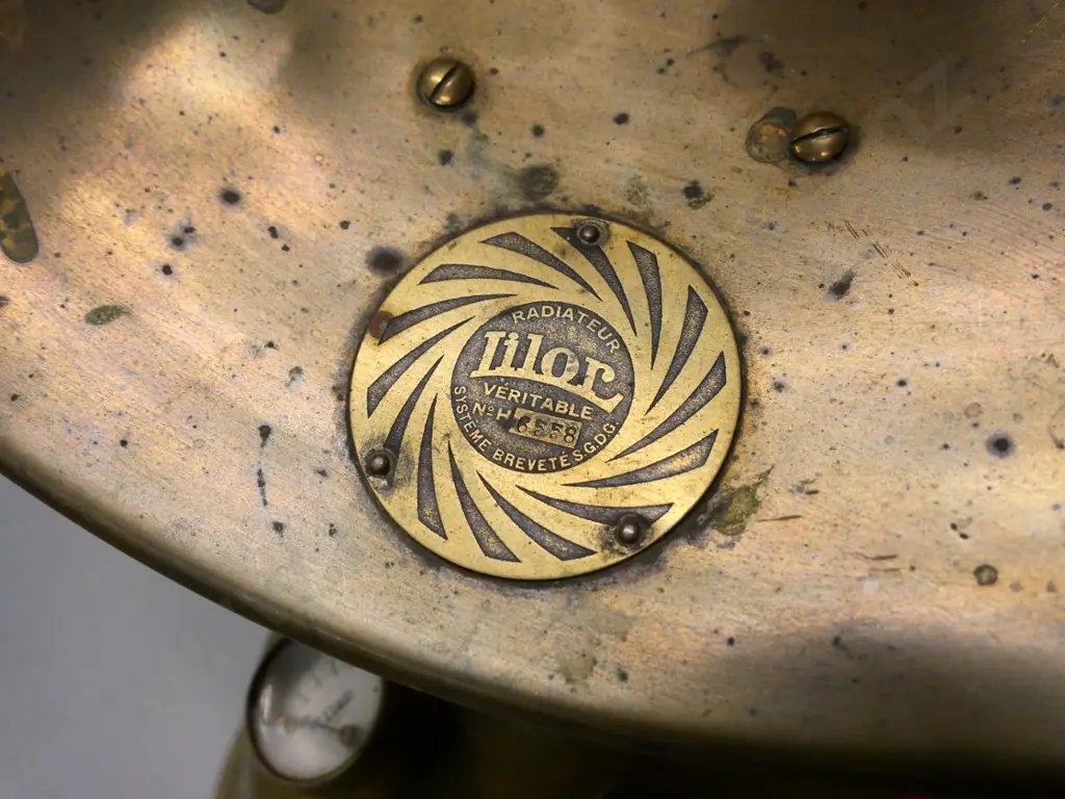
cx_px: 532
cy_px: 400
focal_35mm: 30
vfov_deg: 46.8
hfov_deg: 60.0
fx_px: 923
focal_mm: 15
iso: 3200
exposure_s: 1/400
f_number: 5
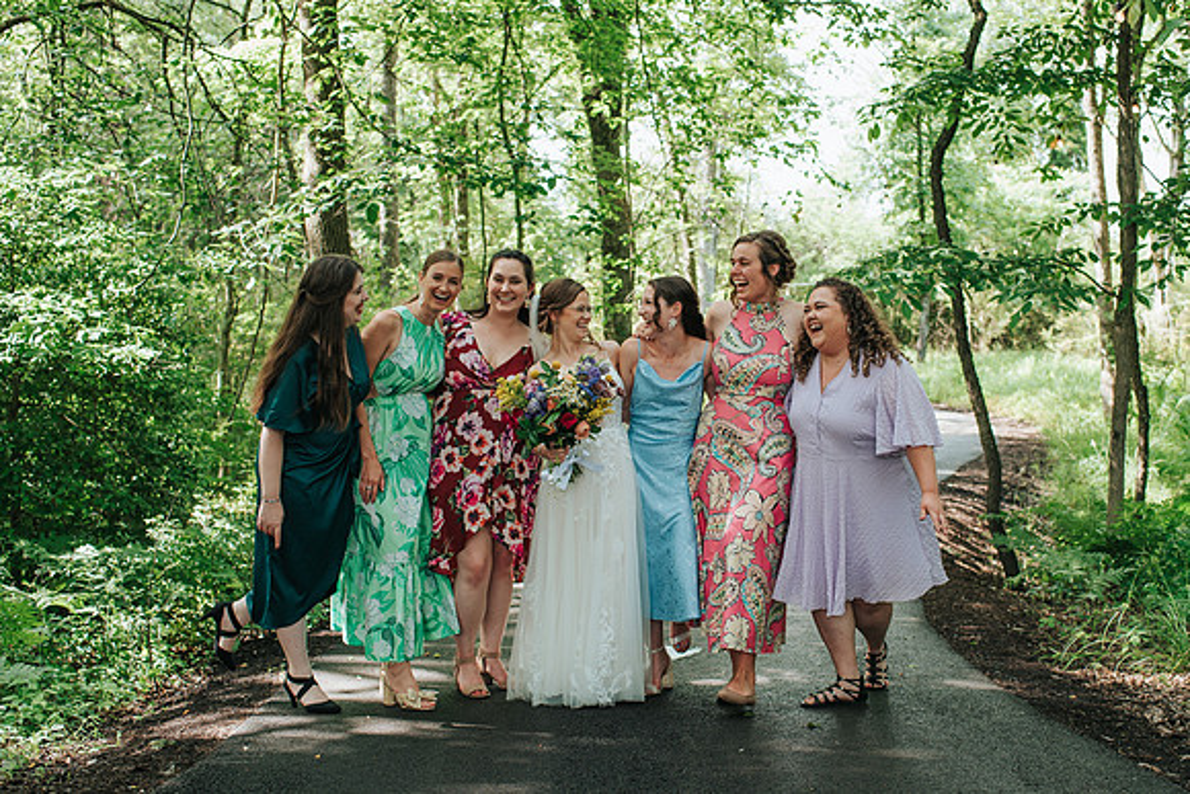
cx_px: 686
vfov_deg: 29.0
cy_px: 426
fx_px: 1536
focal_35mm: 46
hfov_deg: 42.2
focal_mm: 35
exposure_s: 1/250
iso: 220
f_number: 3.2
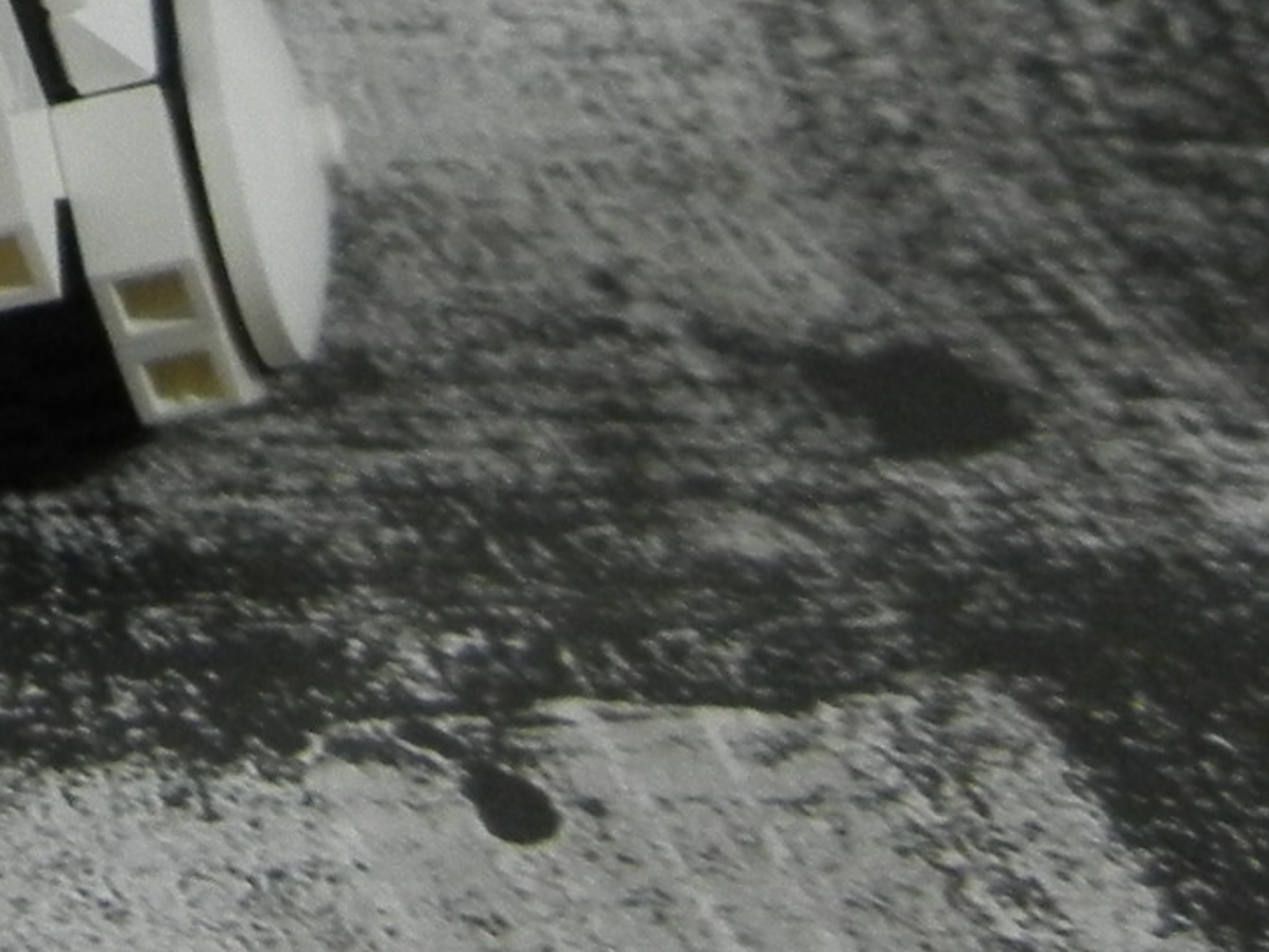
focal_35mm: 136
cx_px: -823
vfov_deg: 10.6
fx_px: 4986
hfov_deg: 13.4
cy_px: -326
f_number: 3.5
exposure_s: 1/71.2
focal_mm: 5.4
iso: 400
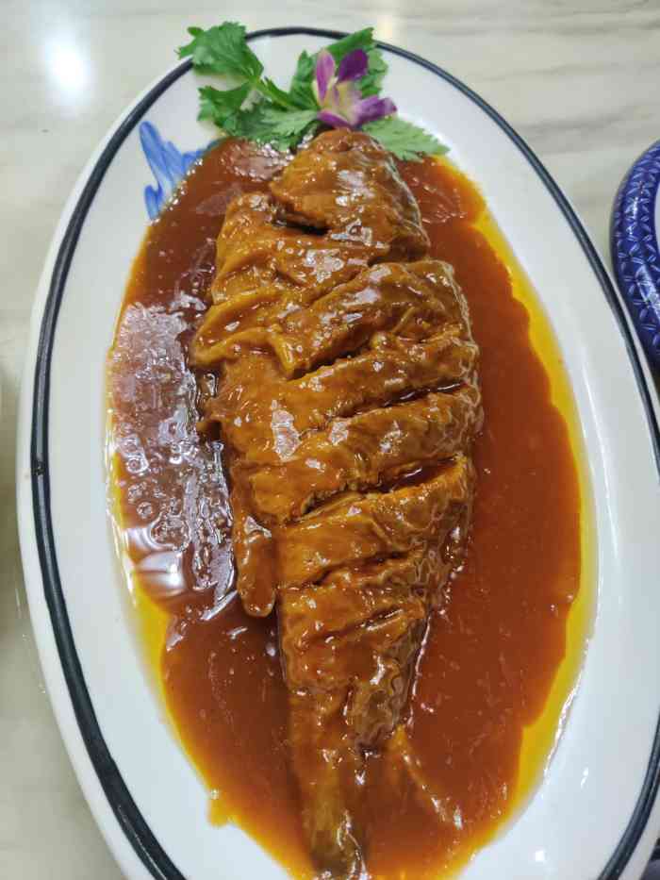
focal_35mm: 27
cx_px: 330
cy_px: 440
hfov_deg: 51.4
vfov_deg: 65.3
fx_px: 686
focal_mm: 4.75
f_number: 1.75
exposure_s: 1/100
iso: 640
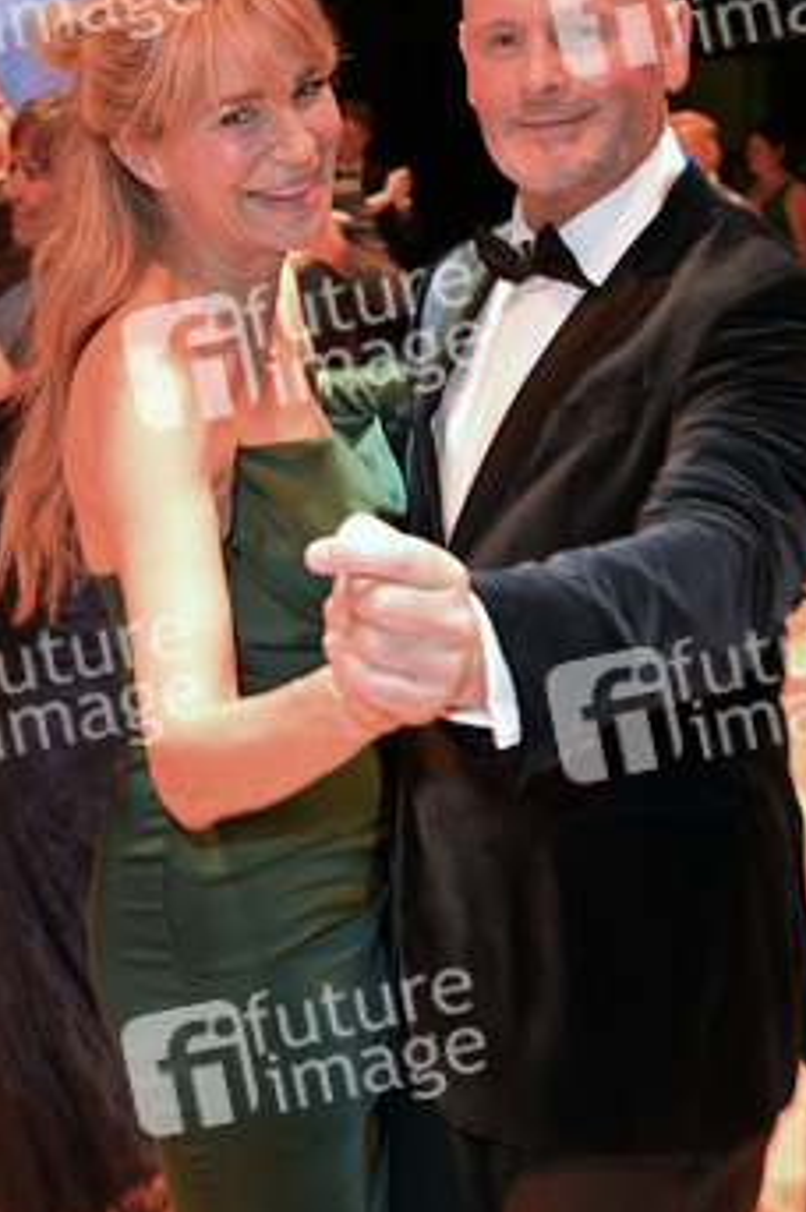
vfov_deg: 35.6
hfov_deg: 24.1
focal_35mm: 56
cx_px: 407
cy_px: 523
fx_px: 1884
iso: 4000
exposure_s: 1/50
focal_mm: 48
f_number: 5
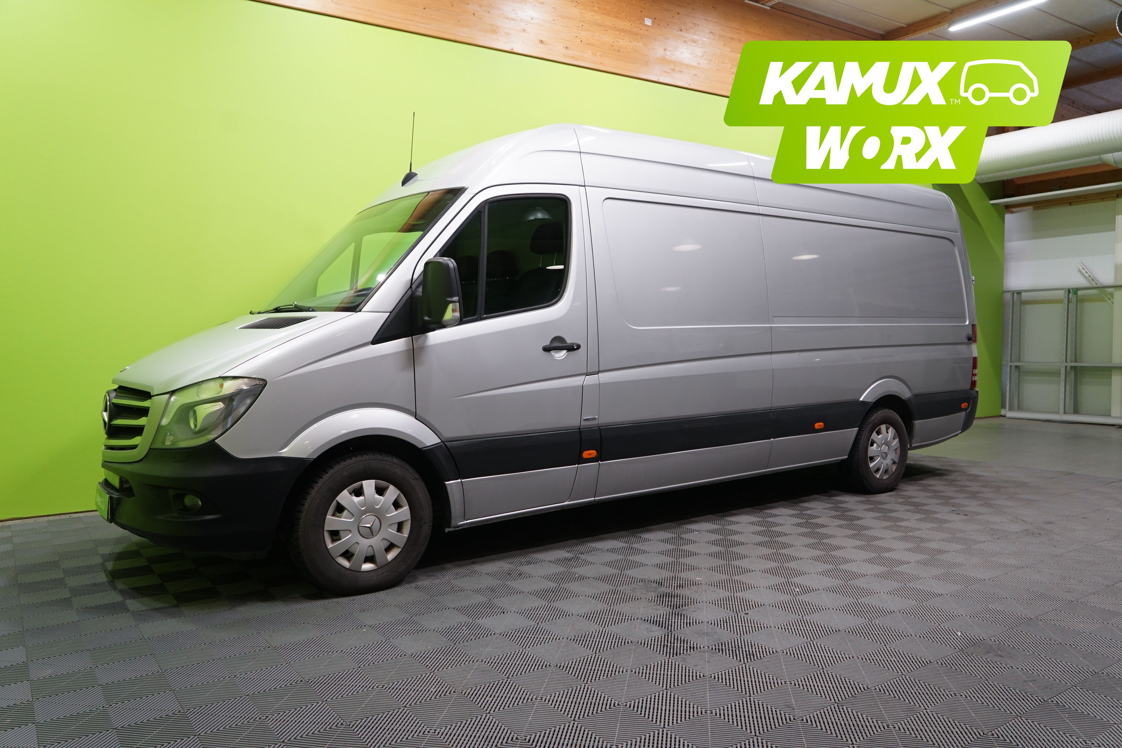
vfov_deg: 51.3
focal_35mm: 25
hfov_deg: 71.5
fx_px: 779
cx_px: 561
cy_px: 374
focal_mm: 25
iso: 1000
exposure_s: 1/100
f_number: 4.5
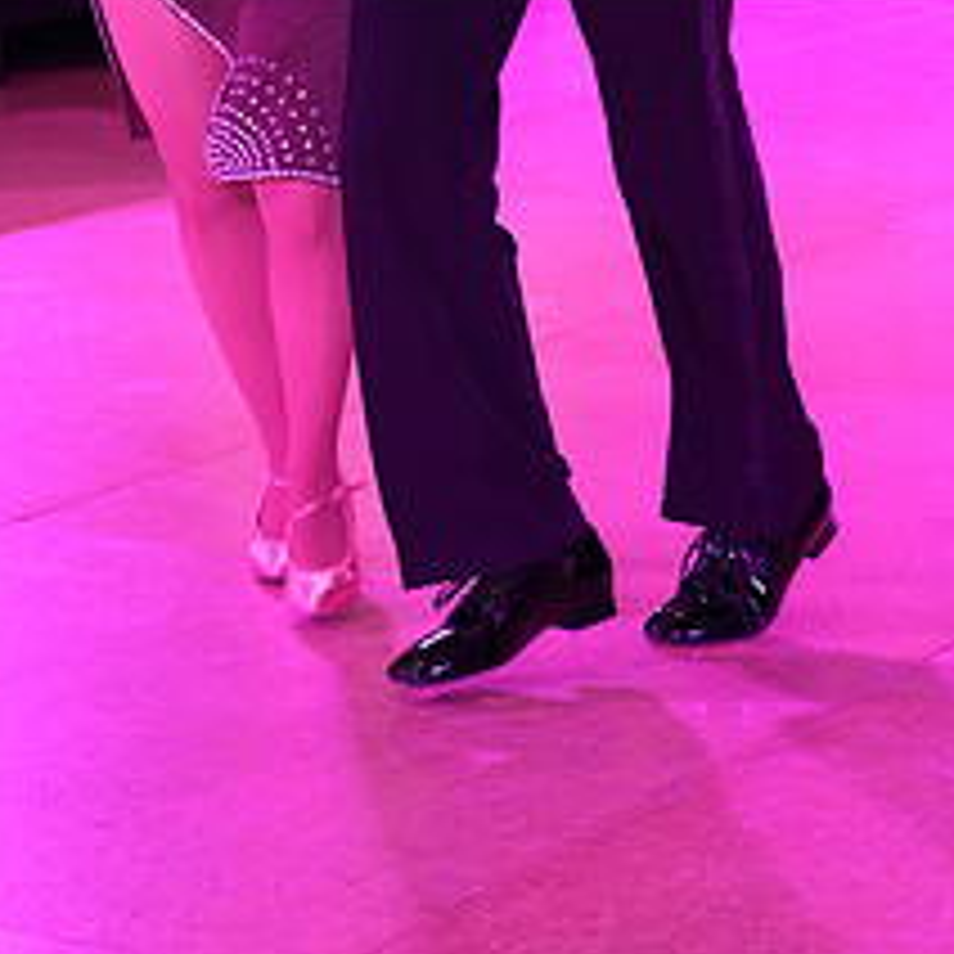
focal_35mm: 128
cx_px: 317
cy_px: -153
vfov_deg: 13.3
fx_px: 3991
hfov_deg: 13.6
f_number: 6.3
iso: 2500
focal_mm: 55
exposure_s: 1/250
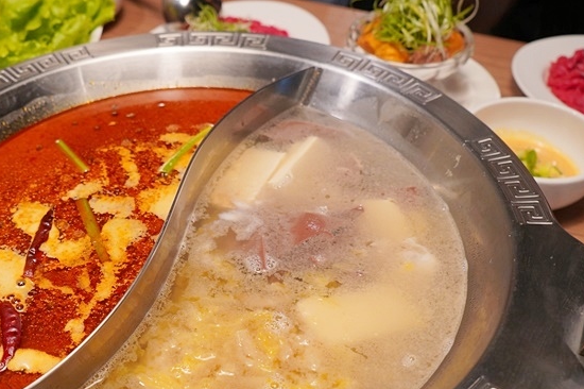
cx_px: 189
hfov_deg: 40.6
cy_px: 282
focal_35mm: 48
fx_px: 778
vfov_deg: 27.7
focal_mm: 33
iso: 1000
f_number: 5
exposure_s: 1/40
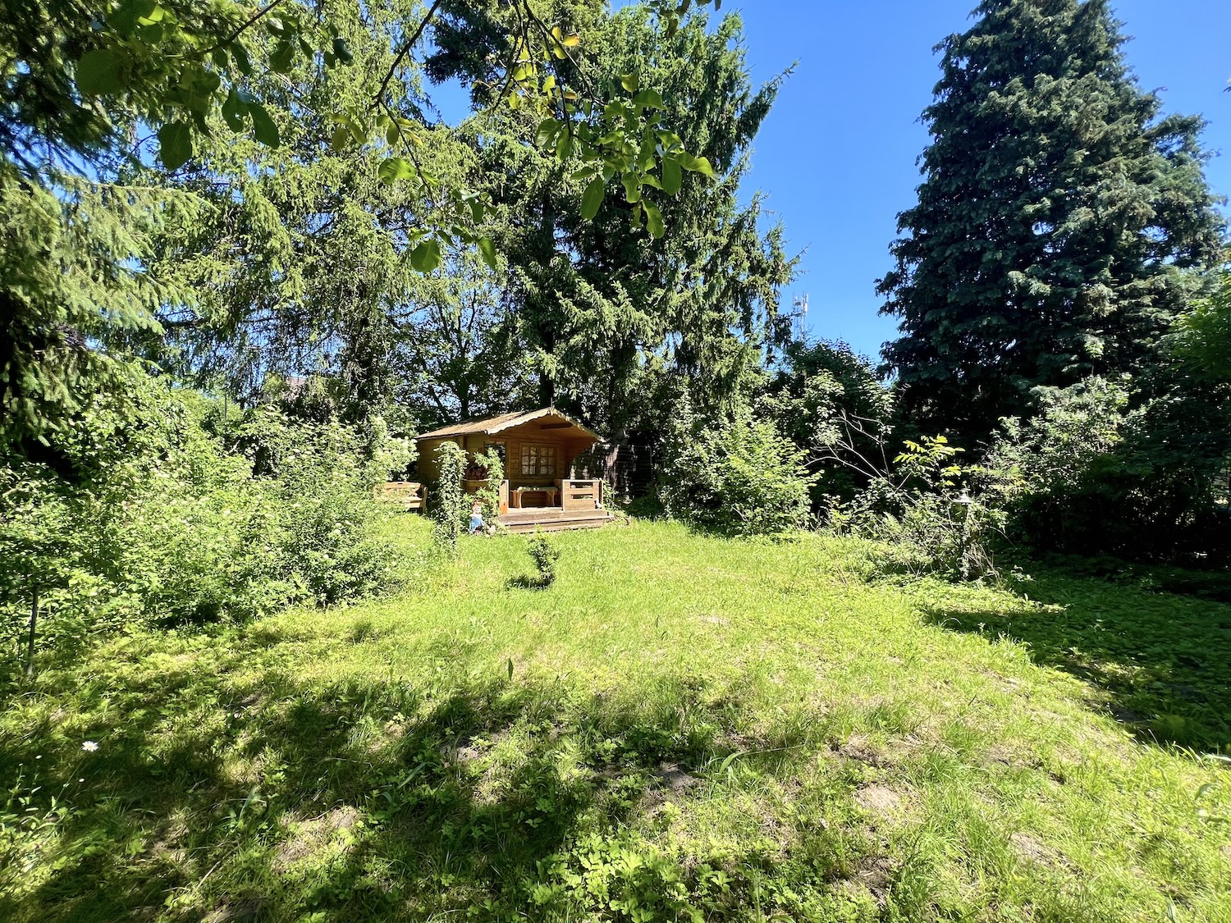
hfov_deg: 106.2
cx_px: 616
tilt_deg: +2.2
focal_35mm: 13
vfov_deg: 89.9
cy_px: 462
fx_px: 462
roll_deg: -0.1
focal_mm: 1.57
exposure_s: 1/485
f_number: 1.8
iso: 32
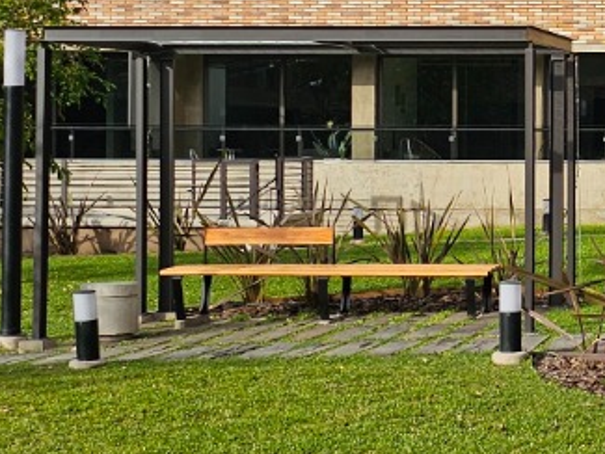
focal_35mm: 102
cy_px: 138
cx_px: 685
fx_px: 1783
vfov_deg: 14.5
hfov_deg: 18.4
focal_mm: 6.3
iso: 10
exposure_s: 1/728
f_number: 1.7
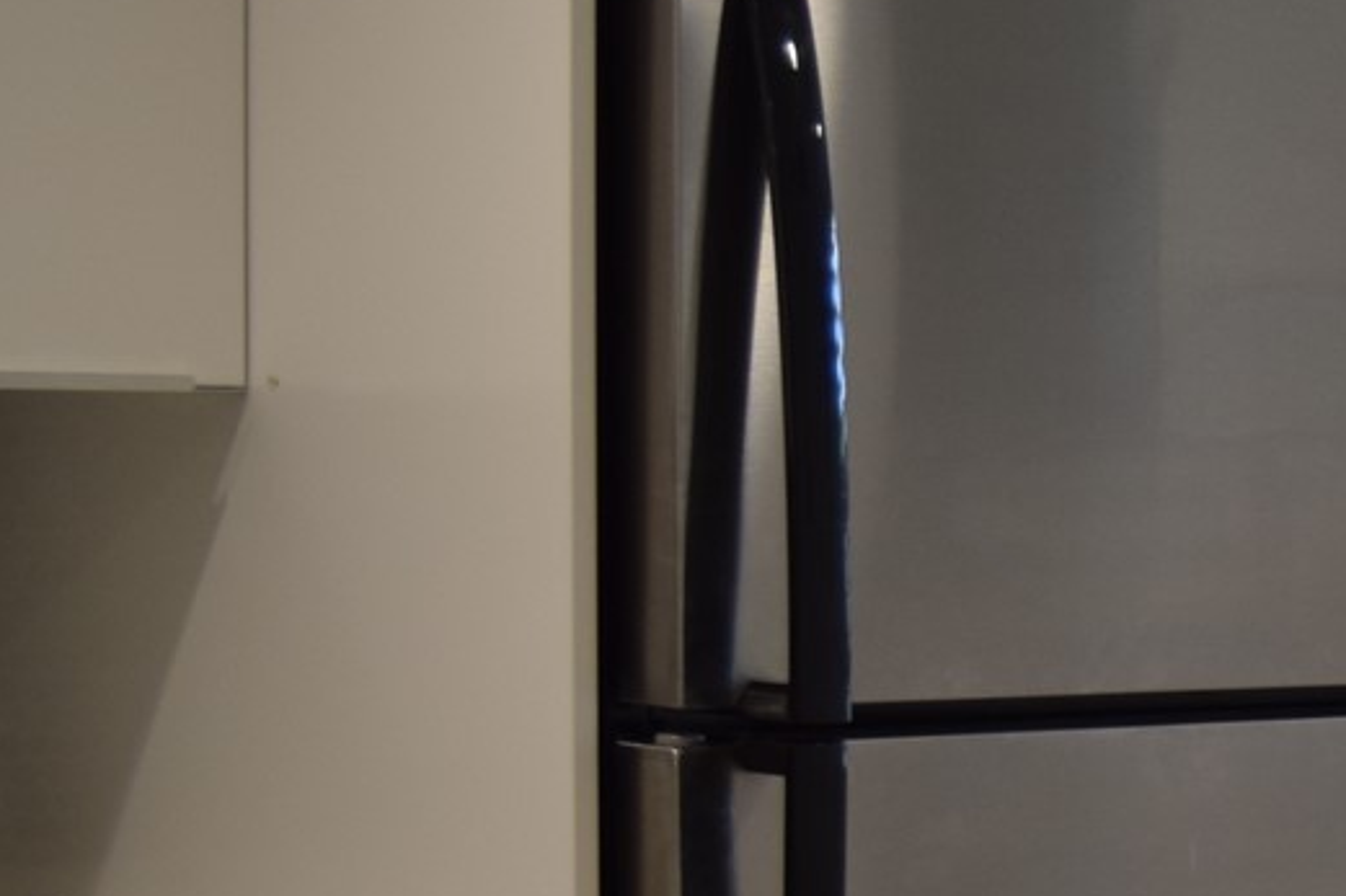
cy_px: 1008
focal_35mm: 127
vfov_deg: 10.6
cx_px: 1975
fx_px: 4747
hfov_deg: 15.0
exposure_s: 1/80
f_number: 4.5
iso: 400
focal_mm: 26
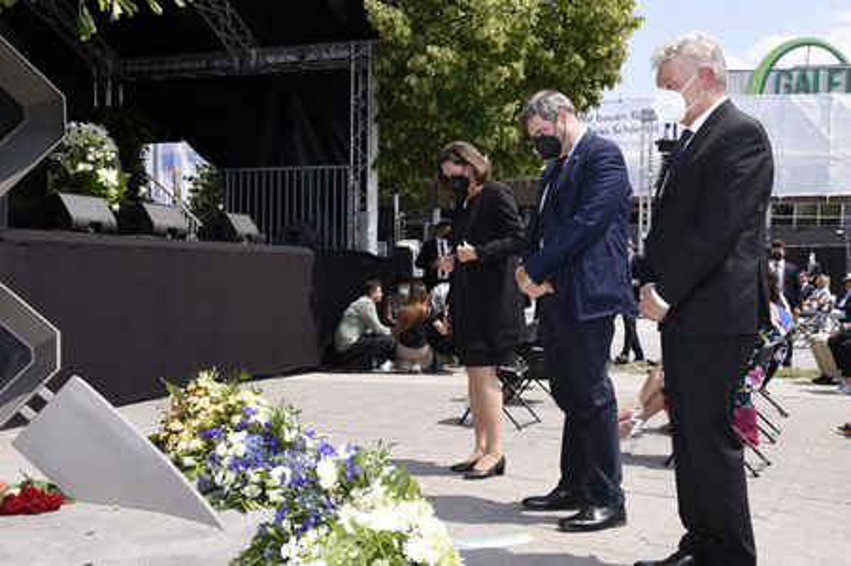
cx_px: 426
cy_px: 283
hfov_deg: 50.7
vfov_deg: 35.0
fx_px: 898
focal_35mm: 38
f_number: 11
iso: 250
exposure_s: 1/160
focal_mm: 38
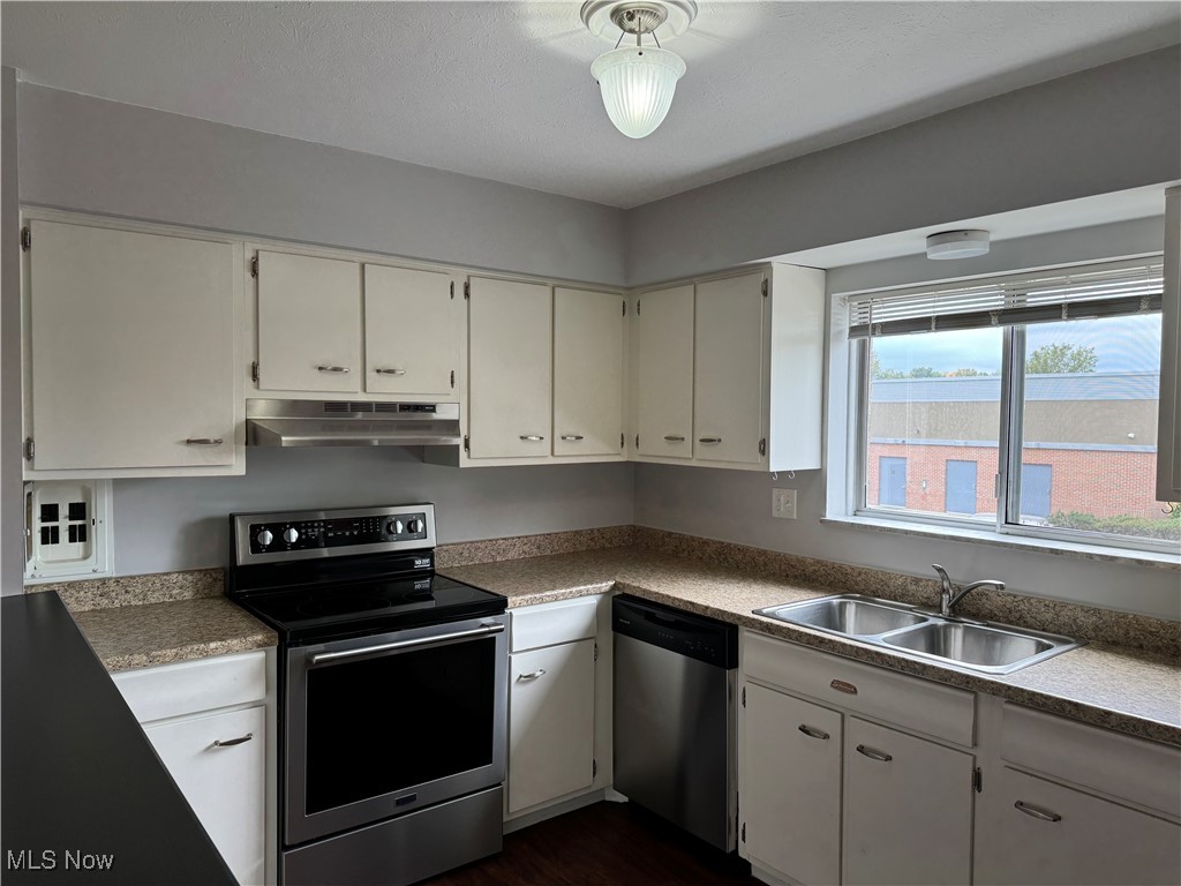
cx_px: 590
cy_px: 443
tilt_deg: -1.6
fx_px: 819
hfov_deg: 71.6
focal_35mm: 24
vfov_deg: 56.8
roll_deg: -1.1
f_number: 1.78
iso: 100
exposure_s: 1/120
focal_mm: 6.76
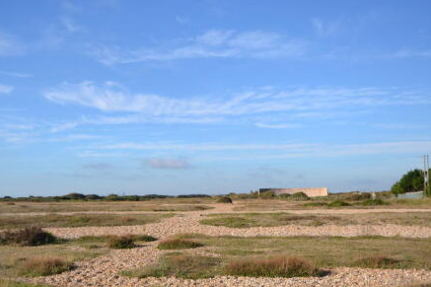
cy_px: 173
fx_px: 539
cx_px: 168
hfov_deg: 43.4
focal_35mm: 45
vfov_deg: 29.8
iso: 100
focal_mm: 20
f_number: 9
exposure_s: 1/200
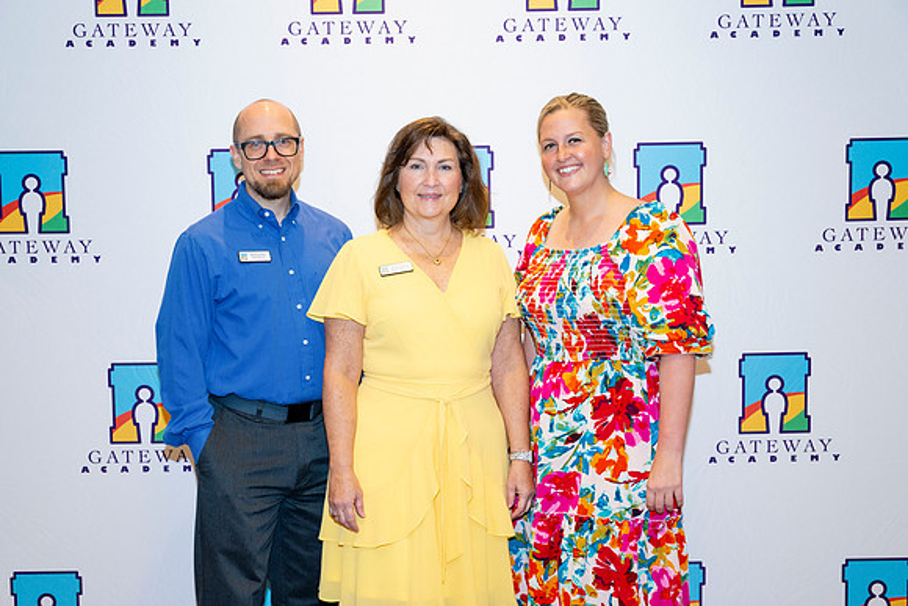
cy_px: 303
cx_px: 454
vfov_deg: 26.5
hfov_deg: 38.9
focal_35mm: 51
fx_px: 1287
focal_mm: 51
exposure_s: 1/100
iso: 1000
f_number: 5.6
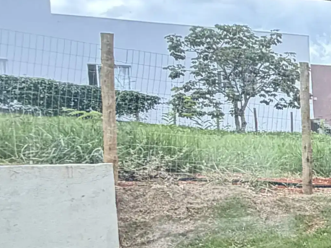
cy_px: 184
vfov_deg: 18.8
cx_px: 815
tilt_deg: -2.4
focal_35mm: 78
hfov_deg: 14.6
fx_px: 746
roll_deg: +1.2
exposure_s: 1/229
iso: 50
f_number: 2.2
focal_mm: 2.22
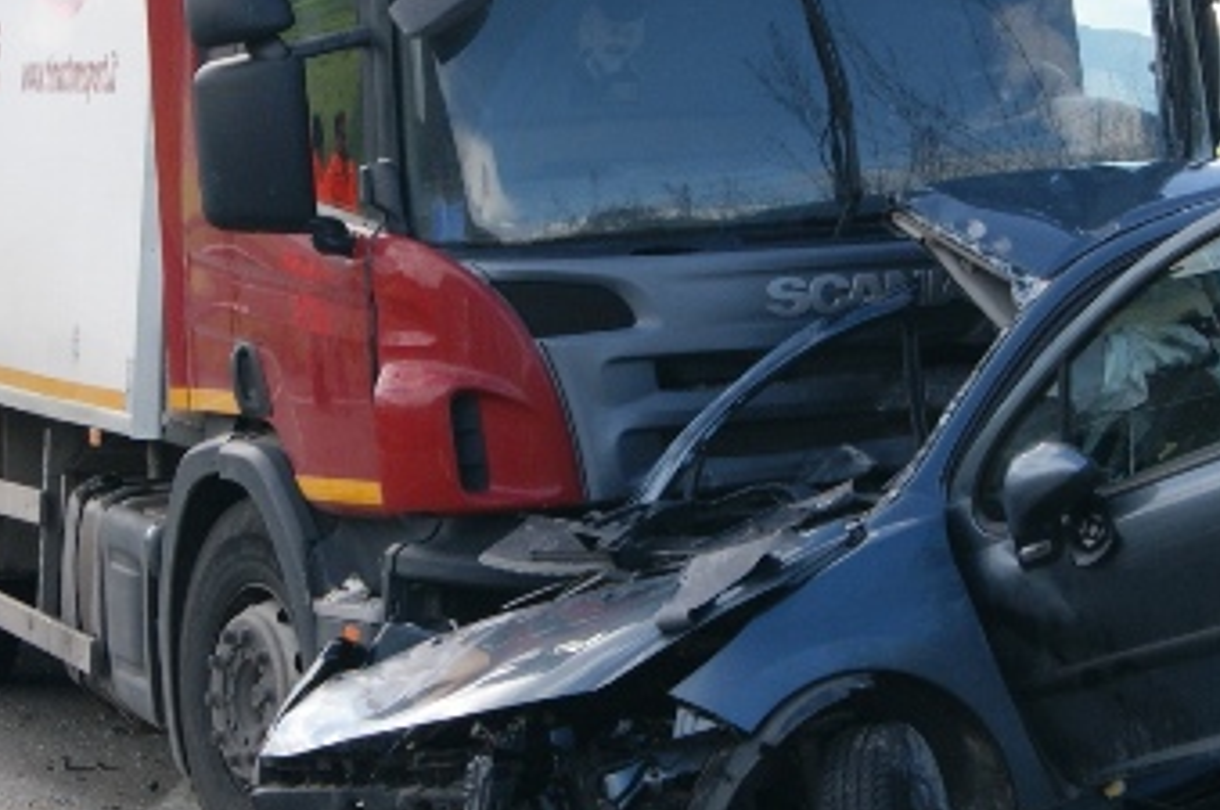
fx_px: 4602
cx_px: 601
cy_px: 407
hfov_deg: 15.1
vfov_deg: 10.1
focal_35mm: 136
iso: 100
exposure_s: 1/80
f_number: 10
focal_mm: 30
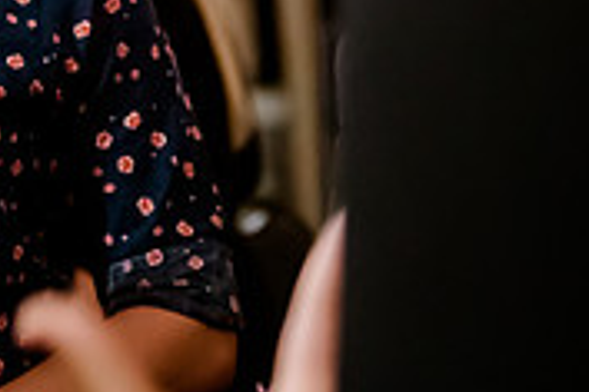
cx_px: 133
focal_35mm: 164
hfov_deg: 12.5
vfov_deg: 8.2
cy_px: -135
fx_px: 2683
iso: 5000
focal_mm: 50
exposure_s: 1/125
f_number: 2.8
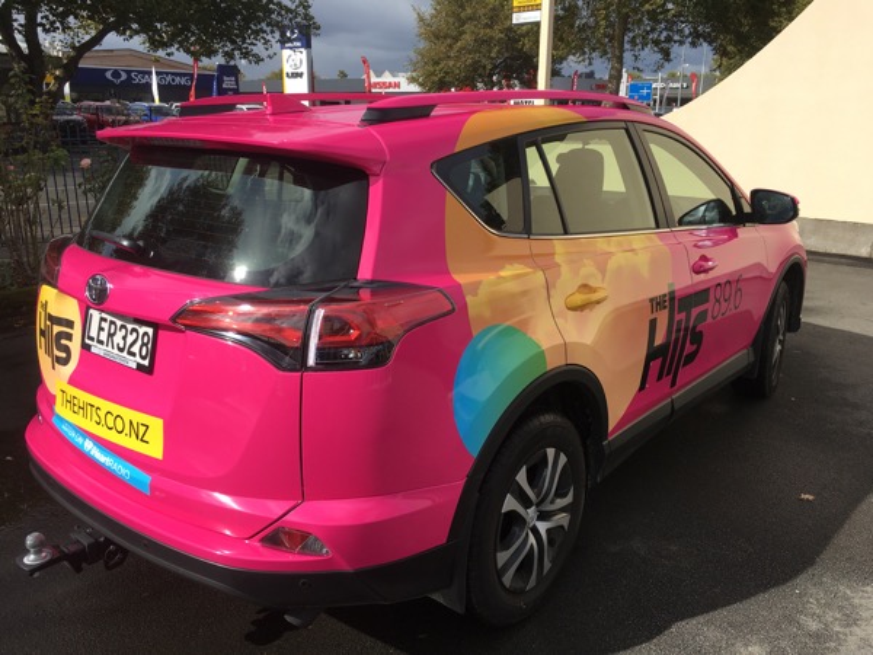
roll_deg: -0.8
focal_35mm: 29
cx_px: 436
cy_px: 328
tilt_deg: -15.0
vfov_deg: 48.2
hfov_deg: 61.7
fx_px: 731
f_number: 2.2
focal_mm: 4.15
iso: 25
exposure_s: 1/1508
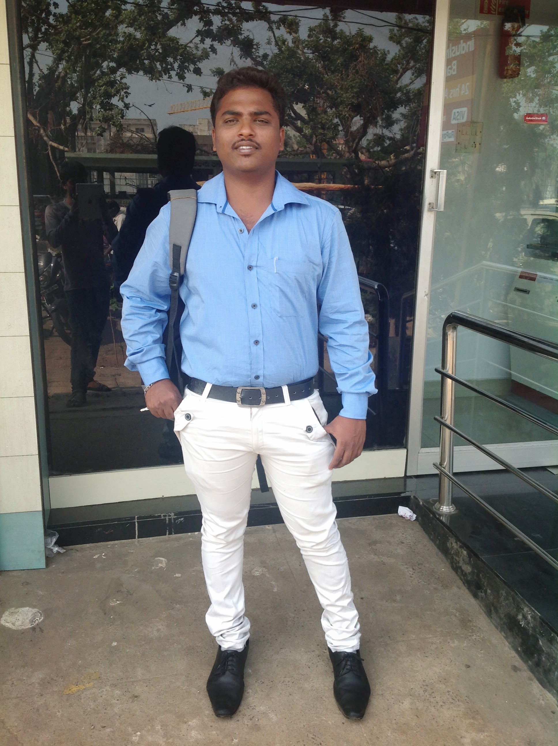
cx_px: 279
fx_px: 754
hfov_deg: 40.6
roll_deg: +0.1
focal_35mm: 35
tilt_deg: -16.1
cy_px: 373
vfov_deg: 52.7
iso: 50
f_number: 2.4
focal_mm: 4.28
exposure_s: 1/275
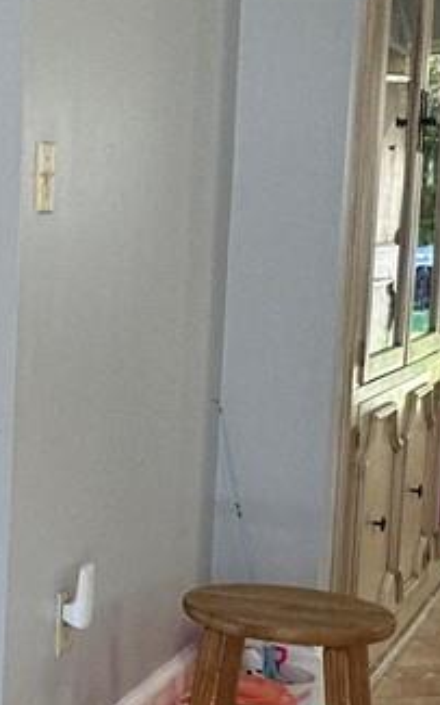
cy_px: 401
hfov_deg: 13.9
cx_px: -535
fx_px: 1401
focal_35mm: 73
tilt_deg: -6.7
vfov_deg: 28.2
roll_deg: +1.4
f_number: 2.2
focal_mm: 2.22
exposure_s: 1/120
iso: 125
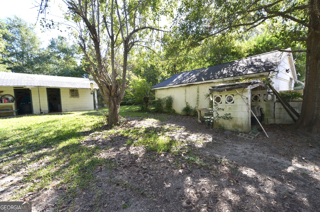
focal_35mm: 15
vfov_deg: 77.1
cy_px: 106
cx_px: 160
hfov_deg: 100.5
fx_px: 133
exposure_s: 1/50
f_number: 8
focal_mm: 10
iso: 200
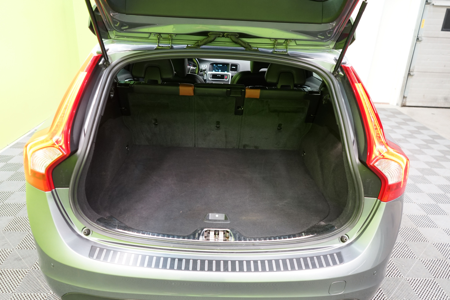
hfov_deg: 65.5
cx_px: 225
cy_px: 150
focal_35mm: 28
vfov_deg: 46.4
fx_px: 350
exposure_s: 1/30
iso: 1000
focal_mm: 28
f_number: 3.5
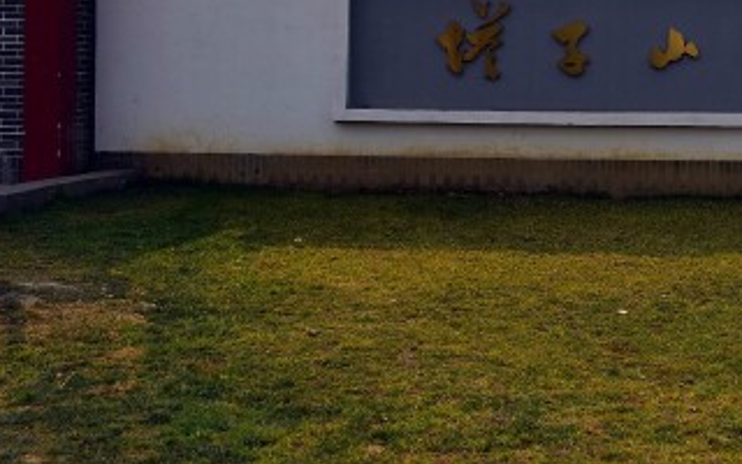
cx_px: 670
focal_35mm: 78
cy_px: 38
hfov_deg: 25.6
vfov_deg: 16.5
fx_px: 1577
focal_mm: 35
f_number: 7.1
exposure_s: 1/200
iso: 100
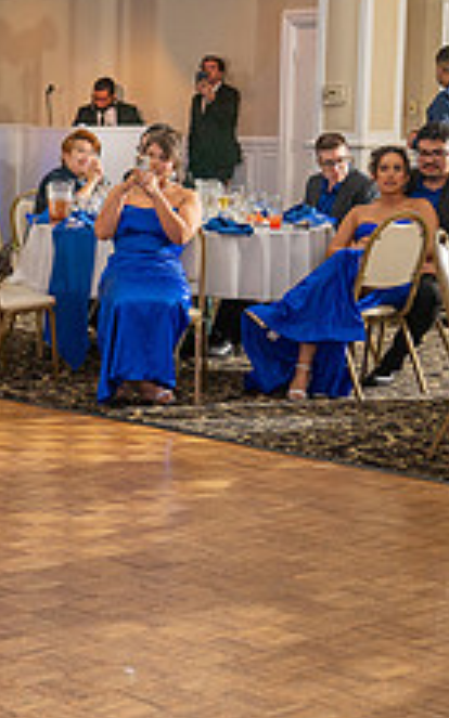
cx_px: -316
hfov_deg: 13.2
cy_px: 320
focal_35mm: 91
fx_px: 1783
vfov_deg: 22.8
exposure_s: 1/160
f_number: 3.2
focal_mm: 34
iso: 640
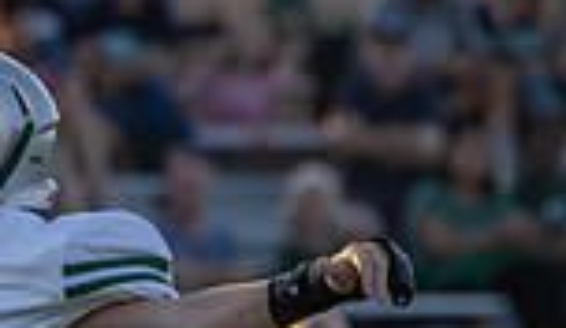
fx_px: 23216
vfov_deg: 0.8
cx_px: -91
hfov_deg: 1.4
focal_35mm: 1536
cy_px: 476
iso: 1000
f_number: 7.1
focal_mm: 327
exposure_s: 1/1250
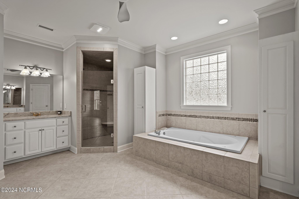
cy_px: 100
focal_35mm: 16
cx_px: 150
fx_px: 133
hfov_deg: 96.7
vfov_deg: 73.7
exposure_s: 1/6
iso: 200
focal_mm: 16
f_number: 4
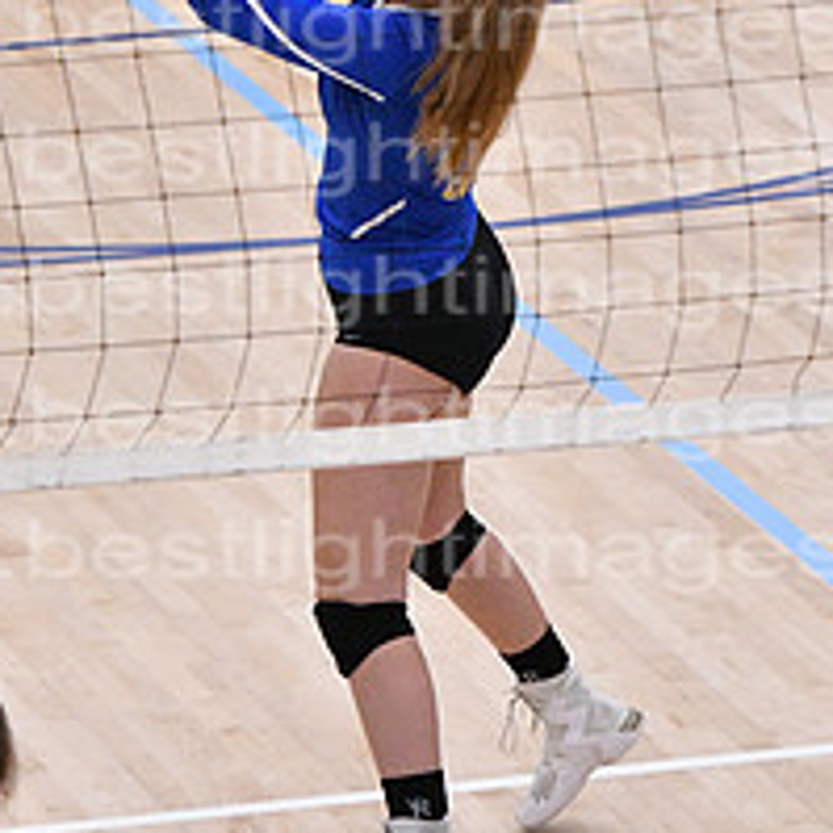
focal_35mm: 502
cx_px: 421
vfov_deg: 3.5
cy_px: 96
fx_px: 13674
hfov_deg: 3.5
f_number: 3.2
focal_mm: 135
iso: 6400
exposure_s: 1/1250
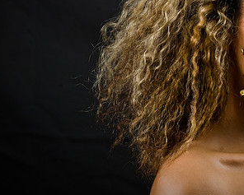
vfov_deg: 5.4
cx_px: 235
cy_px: 39
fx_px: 2059
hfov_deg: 6.8
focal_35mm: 285
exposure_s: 1/125
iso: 200
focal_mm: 155
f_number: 5.6
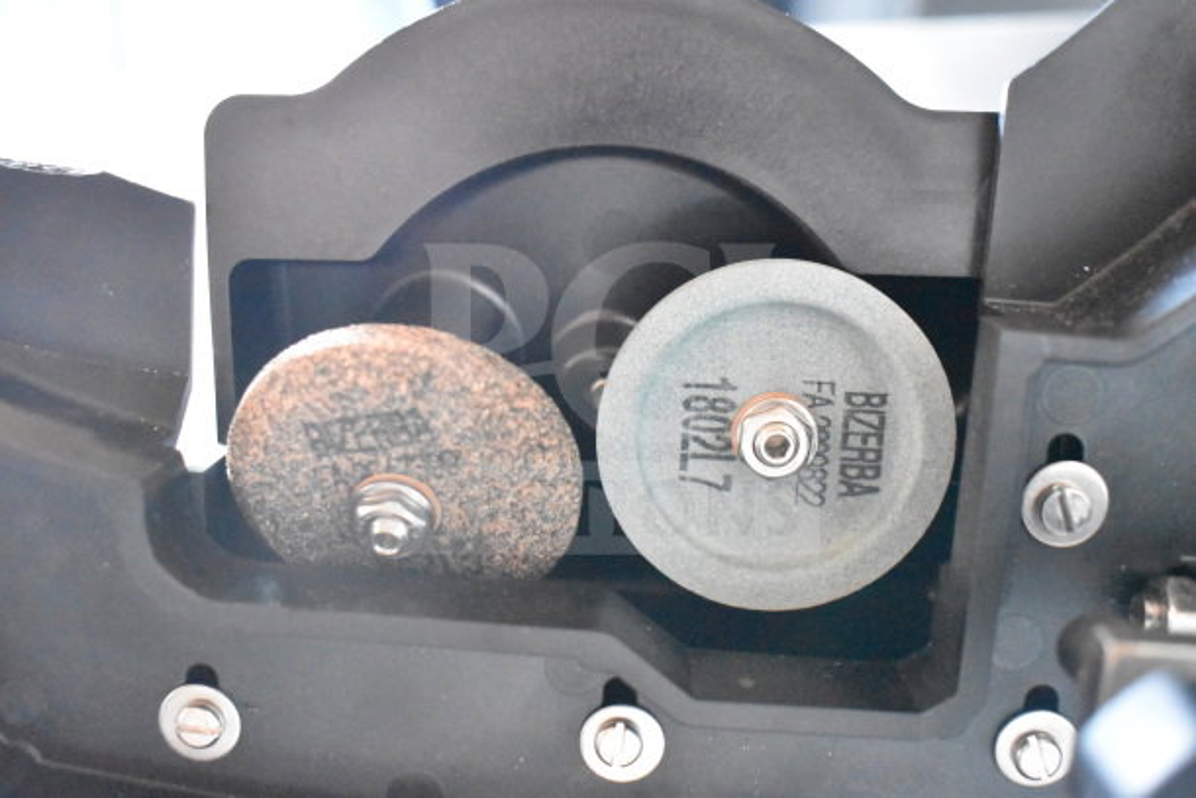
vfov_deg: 34.2
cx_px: 598
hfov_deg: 49.5
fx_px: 1296
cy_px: 399
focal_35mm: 39
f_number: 4
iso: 18000
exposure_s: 1/40
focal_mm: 26
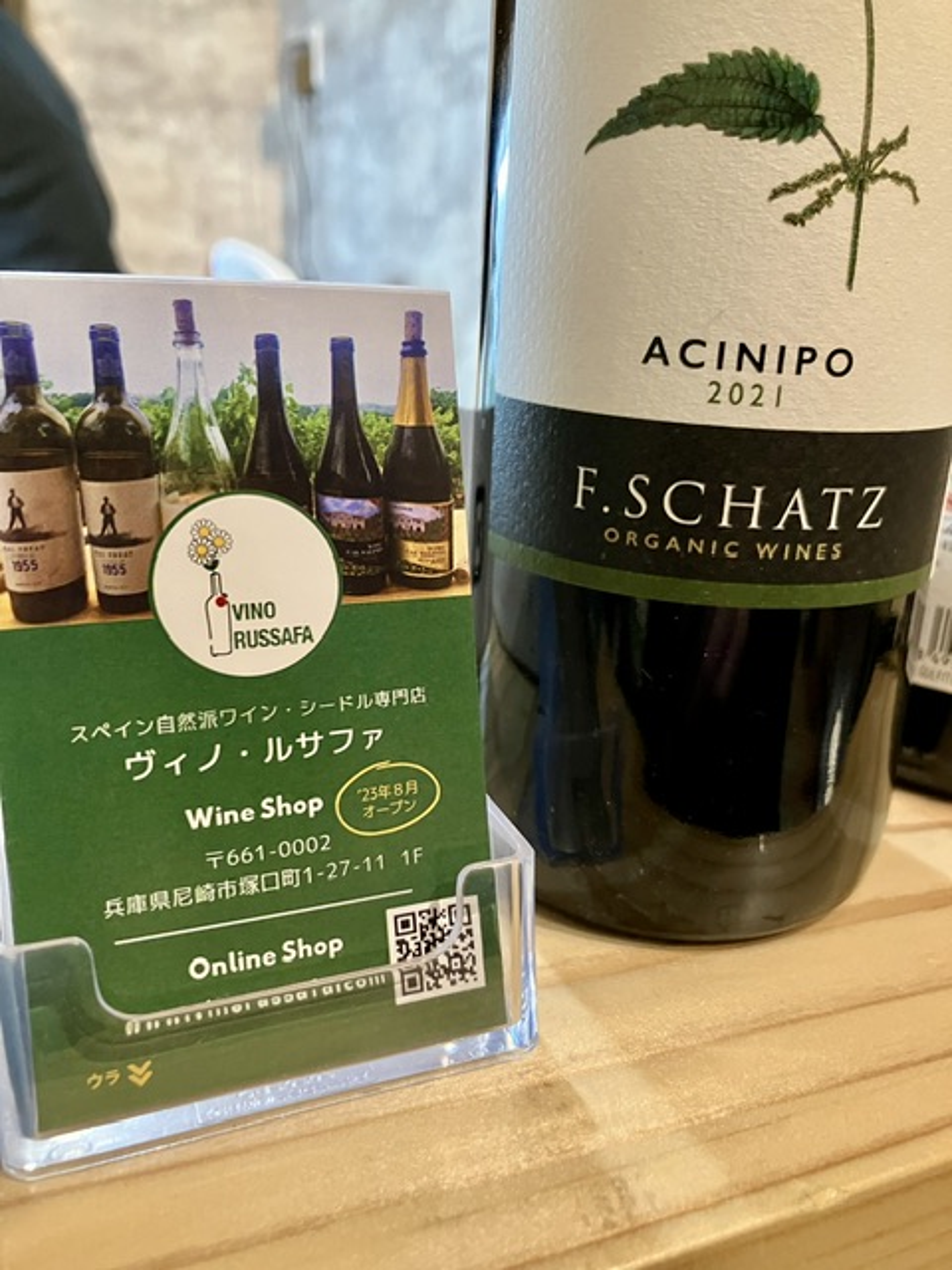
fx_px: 1027
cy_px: 635
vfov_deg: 63.4
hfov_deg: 49.7
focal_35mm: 28
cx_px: 476
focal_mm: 3.99
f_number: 1.8
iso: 250
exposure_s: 1/40
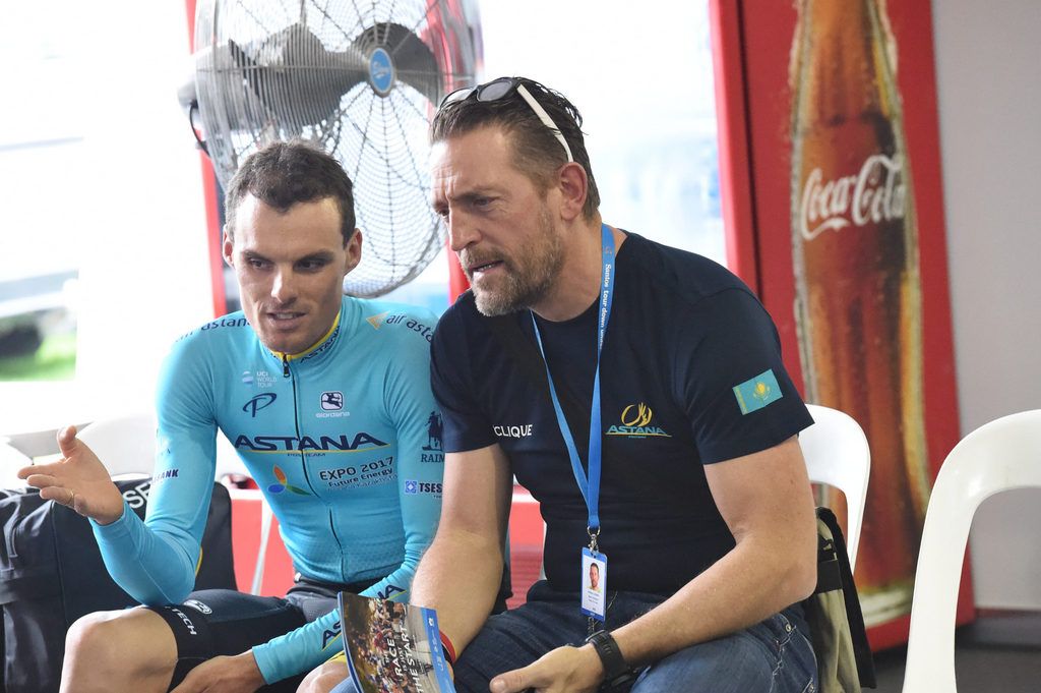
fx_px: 5201
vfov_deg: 7.6
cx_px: 520
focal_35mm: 180
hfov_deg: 11.4
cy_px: 346
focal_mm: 180
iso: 16000
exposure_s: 1/400
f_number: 6.3
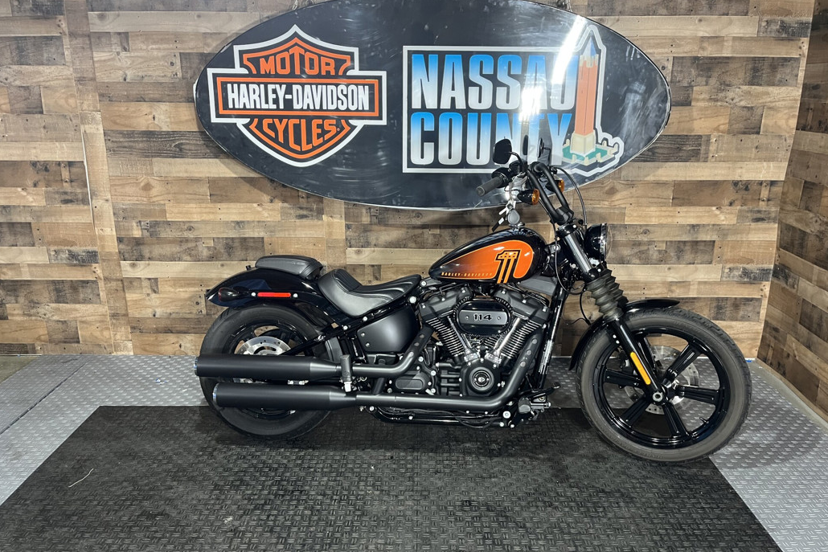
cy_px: 286
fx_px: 644
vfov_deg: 46.4
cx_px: 425
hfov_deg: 65.5
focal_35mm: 28
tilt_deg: -16.6
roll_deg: +0.2
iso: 160
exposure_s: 1/60
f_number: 1.6
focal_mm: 5.1
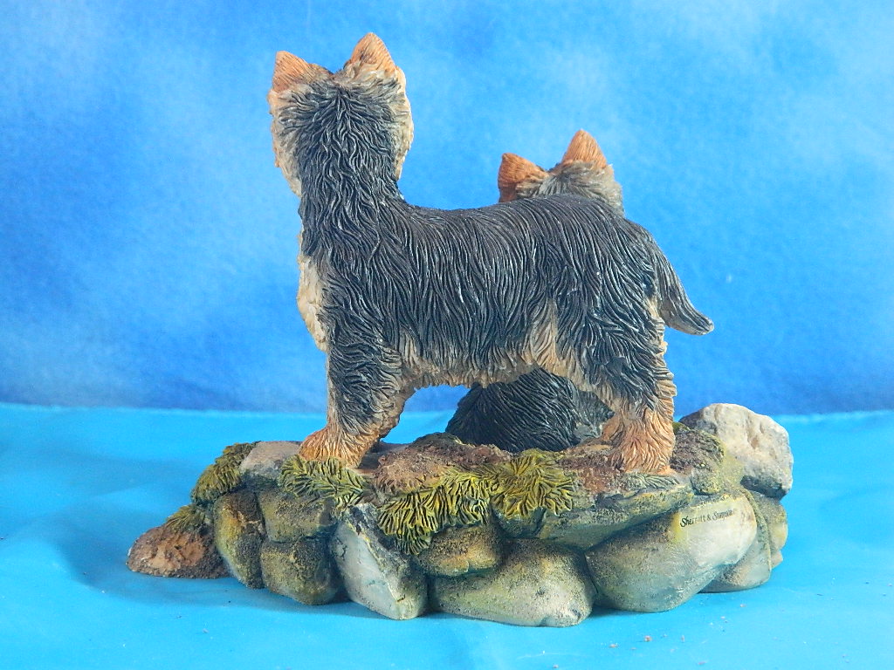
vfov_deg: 25.7
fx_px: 1472
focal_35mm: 57
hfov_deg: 33.8
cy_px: 335
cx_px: 447
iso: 400
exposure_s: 1/15
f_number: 3.8
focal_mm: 10.2
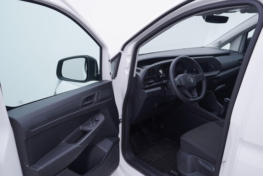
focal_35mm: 36
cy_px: 88
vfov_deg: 36.9
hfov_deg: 53.1
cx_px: 132
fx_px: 263
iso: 125
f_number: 3.5
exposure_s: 1/60
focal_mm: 24
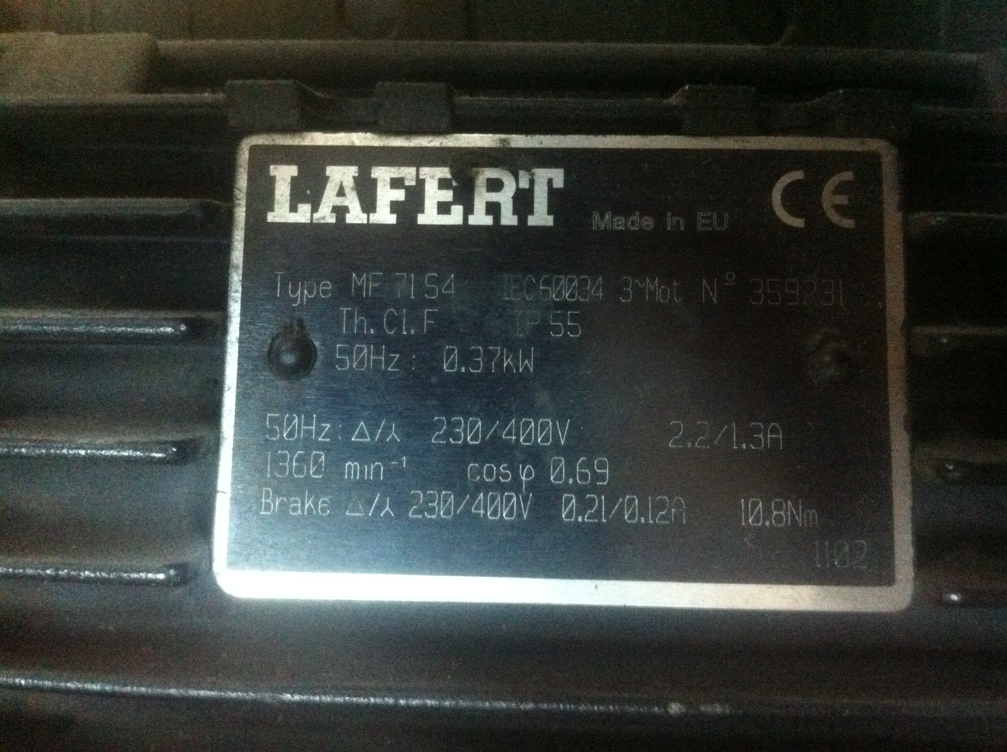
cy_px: 376
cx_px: 504
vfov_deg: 40.6
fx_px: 1017
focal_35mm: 35
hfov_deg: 52.7
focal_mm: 3.85
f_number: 2.8
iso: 1000
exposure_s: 1/15
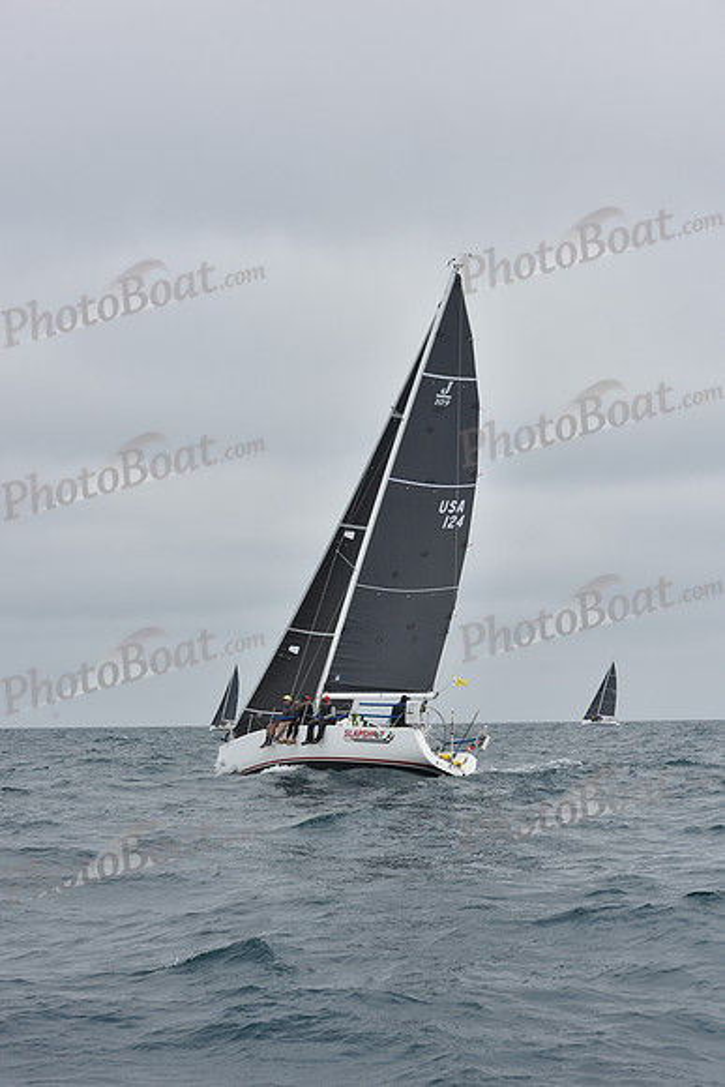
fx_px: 2113
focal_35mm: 70
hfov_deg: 19.5
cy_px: 544
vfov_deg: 28.8
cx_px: 362
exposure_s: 1/800
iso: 250
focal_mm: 70
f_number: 10
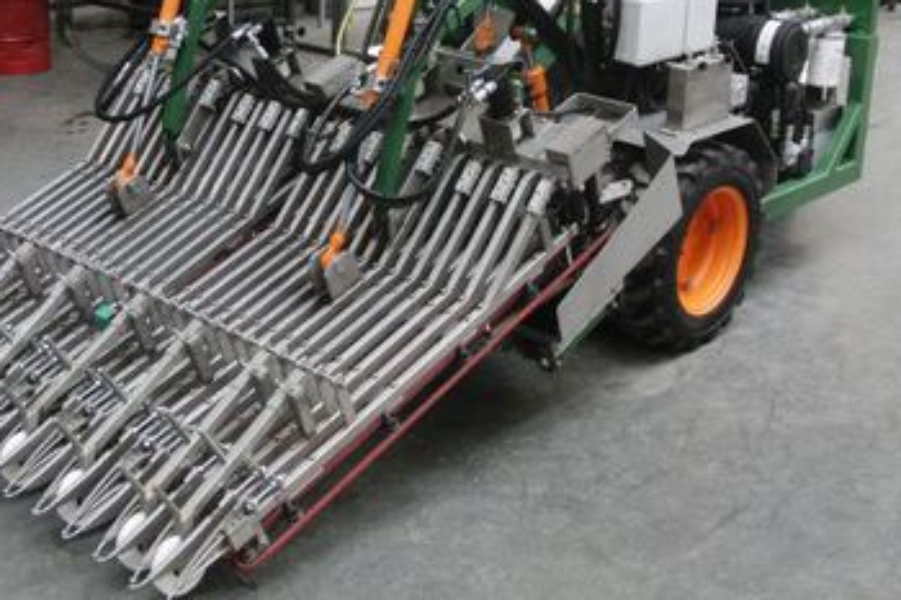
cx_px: 445
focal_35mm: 55
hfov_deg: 36.3
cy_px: 140
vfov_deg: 24.3
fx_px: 1376
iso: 320
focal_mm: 6.42
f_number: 3.6
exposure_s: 1/80
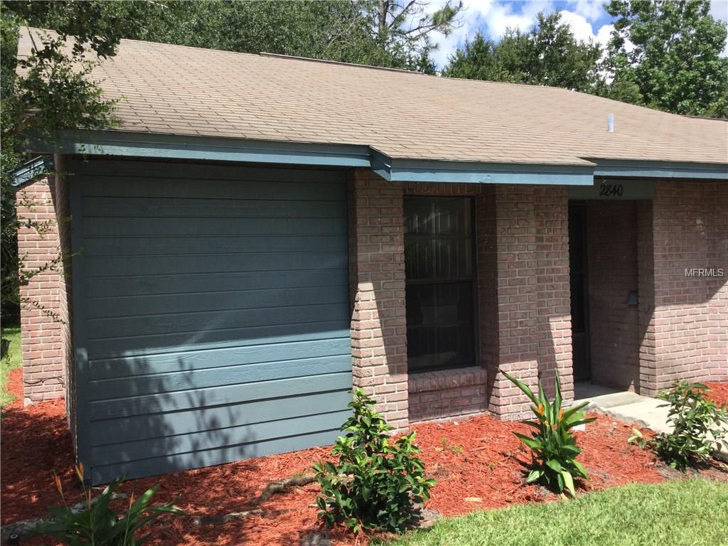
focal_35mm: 31
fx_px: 652
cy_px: 273
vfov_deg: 45.4
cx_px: 364
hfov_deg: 58.4
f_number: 2.4
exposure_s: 1/762
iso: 25
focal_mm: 3.3
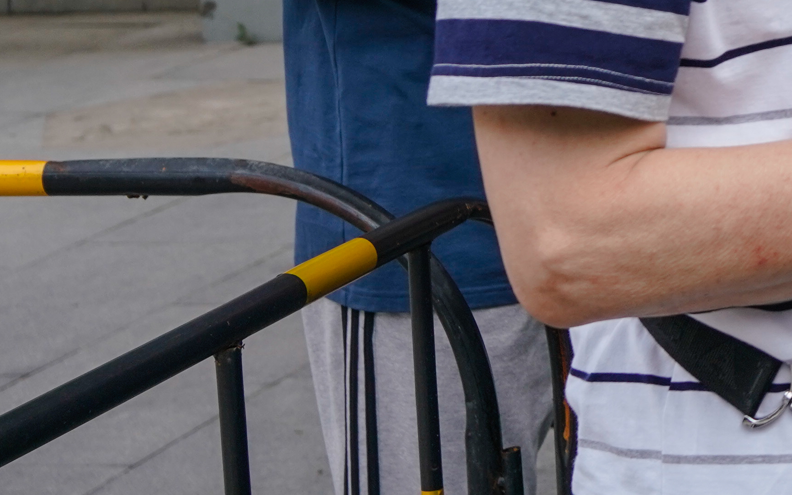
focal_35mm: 131
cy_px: -412
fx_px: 2827
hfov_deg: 13.5
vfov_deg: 9.5
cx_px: 1606
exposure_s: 1/500
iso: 400
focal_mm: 28
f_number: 5
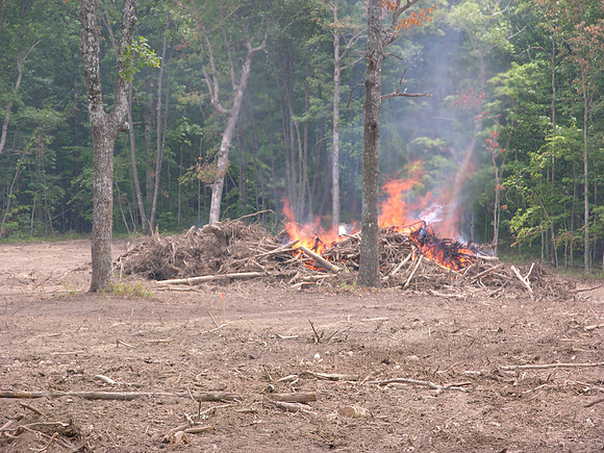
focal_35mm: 210
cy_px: 226
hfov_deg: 9.4
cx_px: 302
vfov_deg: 7.1
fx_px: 3664
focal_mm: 52.4
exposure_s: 1/163
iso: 100
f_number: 4.6
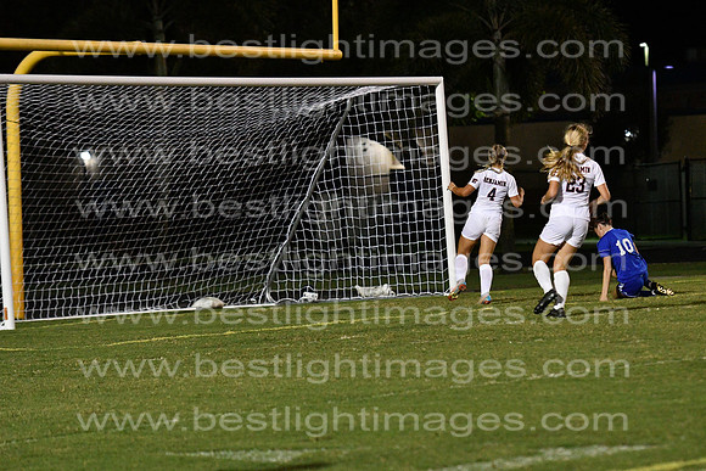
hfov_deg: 11.0
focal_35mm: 188
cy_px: 236
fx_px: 3678
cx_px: 353
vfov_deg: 7.3
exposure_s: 1/800
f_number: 4
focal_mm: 125
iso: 8000
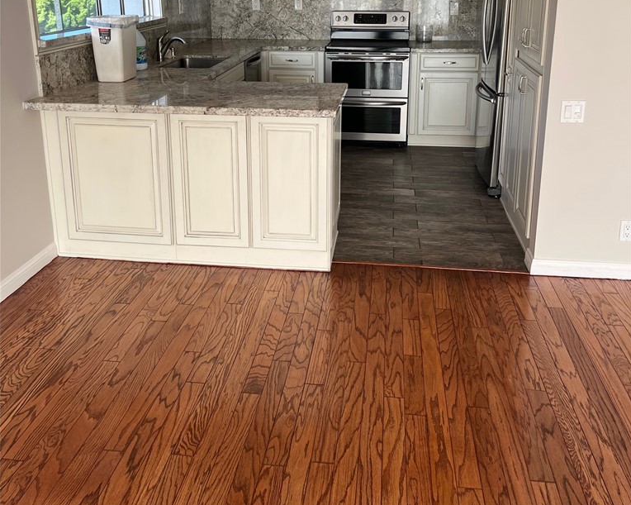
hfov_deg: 52.8
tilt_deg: -15.7
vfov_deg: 42.3
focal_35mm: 34
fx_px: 635
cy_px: 140
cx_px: 316
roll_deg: +0.5
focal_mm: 5.1
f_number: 1.6
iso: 40
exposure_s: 1/234
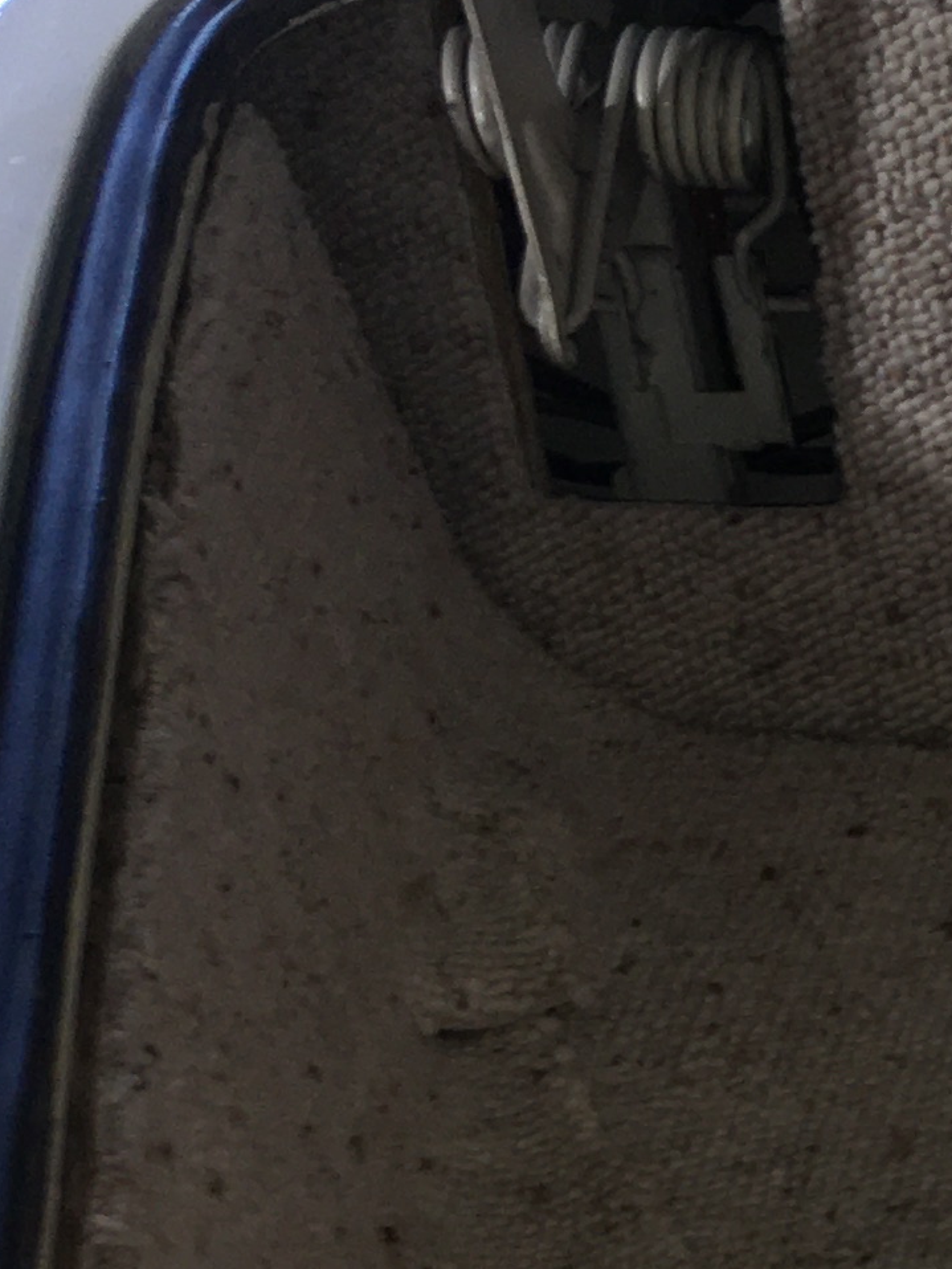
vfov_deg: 15.2
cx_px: 2164
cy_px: 1794
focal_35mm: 122
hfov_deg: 10.7
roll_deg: -0.7
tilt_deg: -42.1
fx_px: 4472
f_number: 2.2
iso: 25
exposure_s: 1/33
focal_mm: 4.15
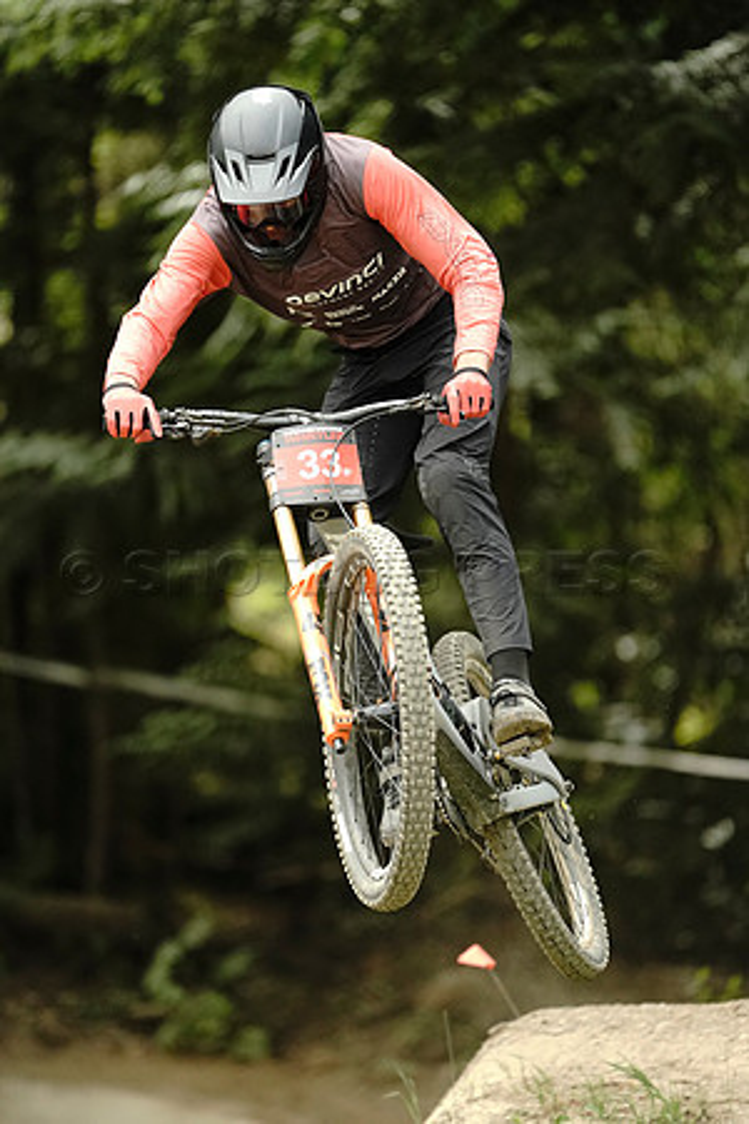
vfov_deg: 3.4
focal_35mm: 600
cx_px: 374
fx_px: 18724
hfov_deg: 2.3
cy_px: 562
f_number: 4
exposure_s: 1/2500
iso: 5000
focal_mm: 600
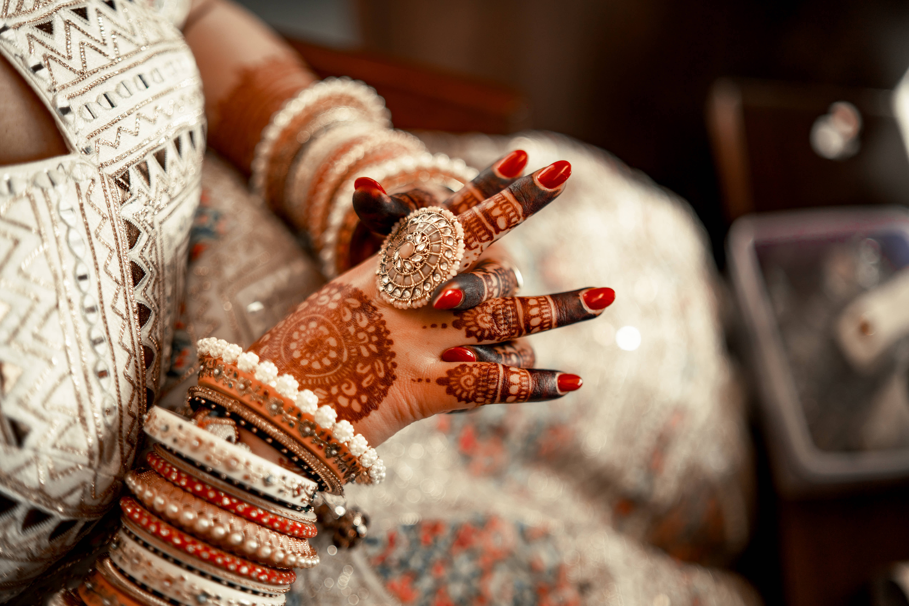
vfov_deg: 37.9
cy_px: 303
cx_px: 454
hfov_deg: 54.4
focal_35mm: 35
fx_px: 884
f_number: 1.4
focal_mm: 35
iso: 200
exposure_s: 1/400
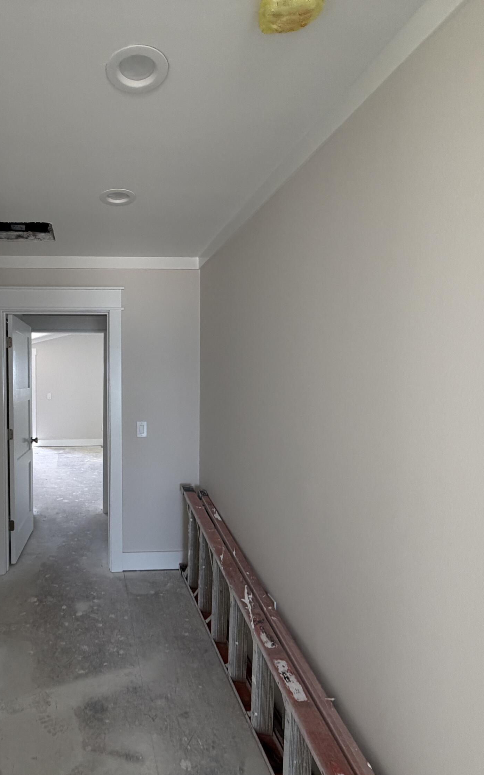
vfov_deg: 85.1
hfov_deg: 56.2
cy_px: 391
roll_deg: +0.5
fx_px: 422
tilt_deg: -2.0
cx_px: 112
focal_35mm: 20
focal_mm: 2.22
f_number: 2.2
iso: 250
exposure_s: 1/121
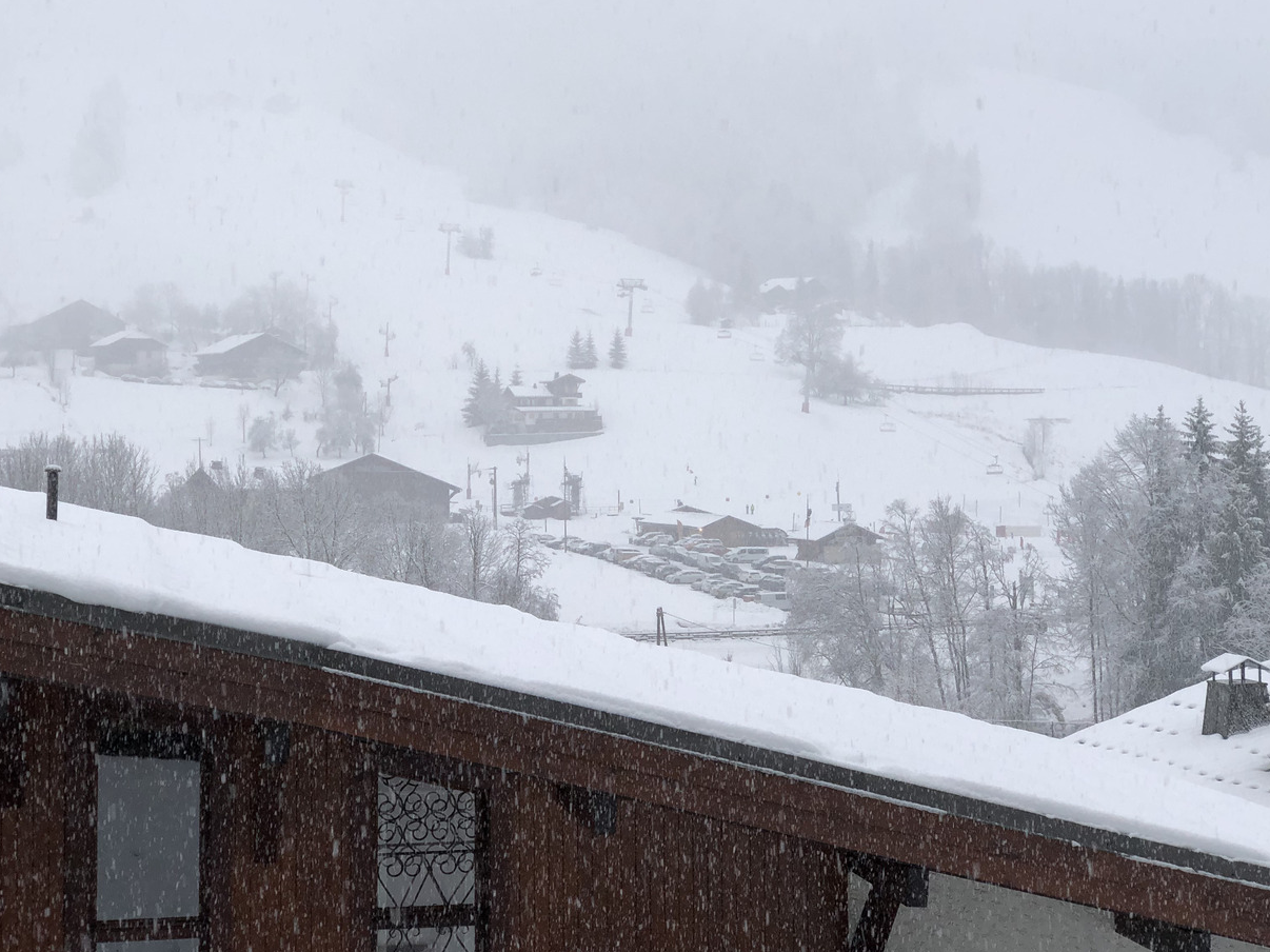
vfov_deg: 21.3
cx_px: 576
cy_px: 350
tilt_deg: +2.2
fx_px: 2531
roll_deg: +1.1
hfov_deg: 28.2
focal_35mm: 69
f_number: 2.4
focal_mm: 6
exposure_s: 1/120
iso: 20
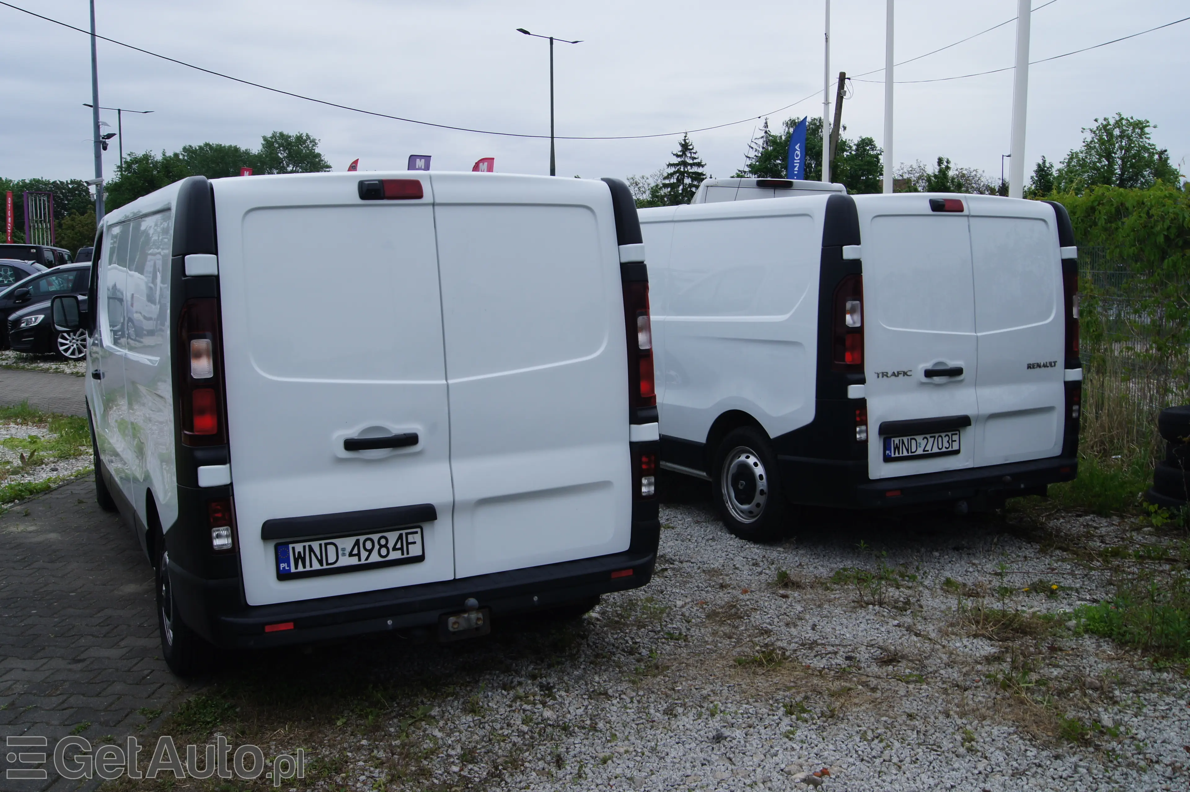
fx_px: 1189
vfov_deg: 36.8
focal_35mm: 36
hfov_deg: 53.2
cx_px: 595
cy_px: 396
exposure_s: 1/60
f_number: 13
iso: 100
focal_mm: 24
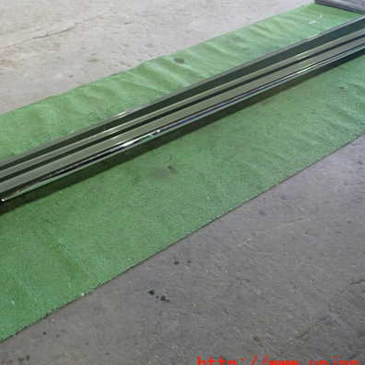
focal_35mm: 40
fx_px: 477
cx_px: 129
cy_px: 171
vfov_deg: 41.8
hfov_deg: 41.4
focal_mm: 5.4
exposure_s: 1/30
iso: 500
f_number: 2.3
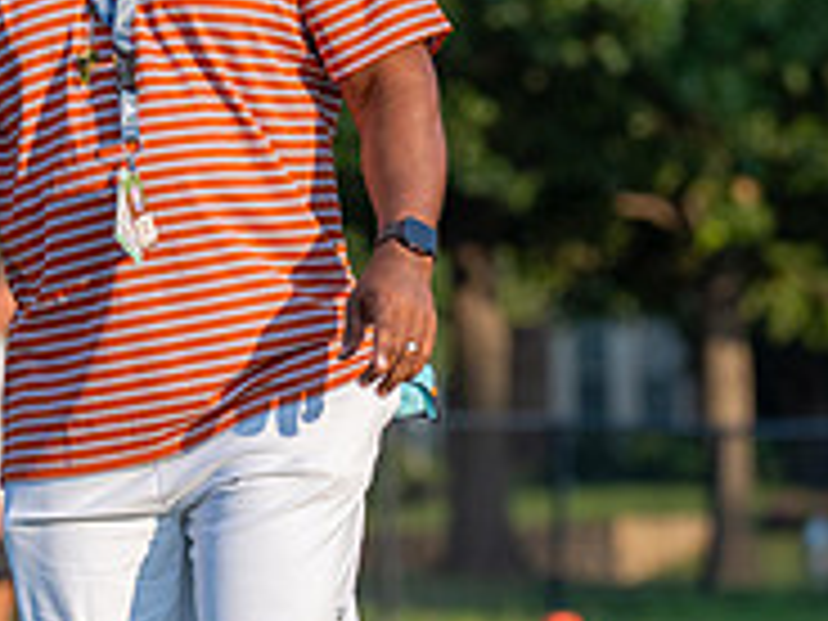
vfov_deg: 3.5
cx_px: 234
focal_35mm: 426
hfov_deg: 4.7
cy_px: 280
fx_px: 10190
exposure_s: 1/3200
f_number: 2.8
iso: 250
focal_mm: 109
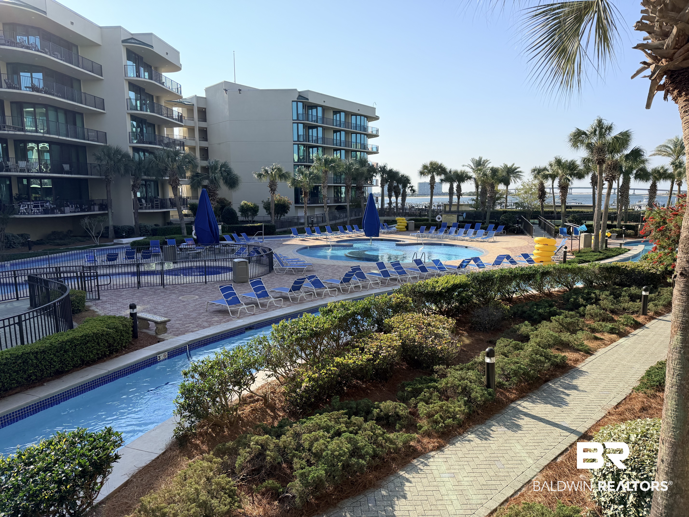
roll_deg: +0.5
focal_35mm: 24
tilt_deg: -7.7
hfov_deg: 71.6
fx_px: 478
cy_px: 258
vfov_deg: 56.8
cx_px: 344
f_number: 1.78
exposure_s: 1/3953
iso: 100
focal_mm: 6.76
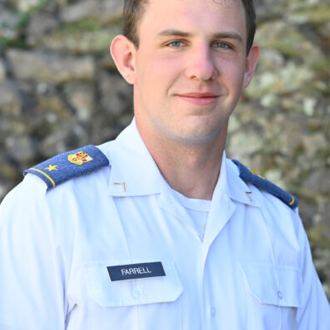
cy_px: 171
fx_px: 1176
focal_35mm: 109
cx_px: 260
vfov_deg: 16.0
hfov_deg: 15.9
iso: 100
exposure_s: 1/250
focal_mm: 50
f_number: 2.8
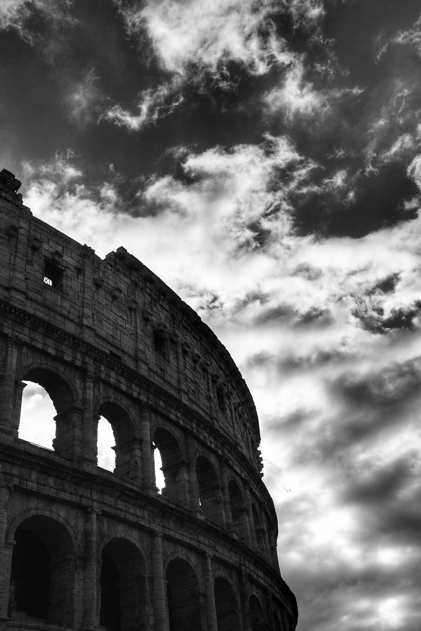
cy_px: 340
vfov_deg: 50.6
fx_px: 667
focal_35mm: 38
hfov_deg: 35.1
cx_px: 215
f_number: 7.1
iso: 320
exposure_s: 1/1300
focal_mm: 23
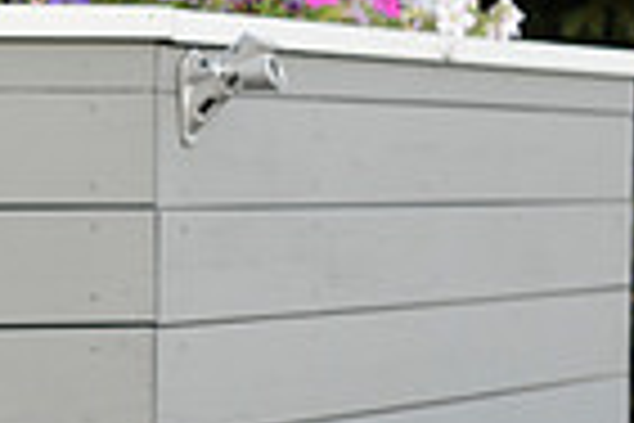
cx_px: -477
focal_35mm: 206
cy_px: 389
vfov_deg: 6.7
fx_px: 3628
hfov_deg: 9.5
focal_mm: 50
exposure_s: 1/200
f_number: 5
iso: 200
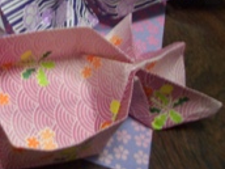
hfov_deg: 20.6
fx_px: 591
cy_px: -29
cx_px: -21
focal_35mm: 91
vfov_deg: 15.7
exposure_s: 1/8
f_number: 2.6
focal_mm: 5.8
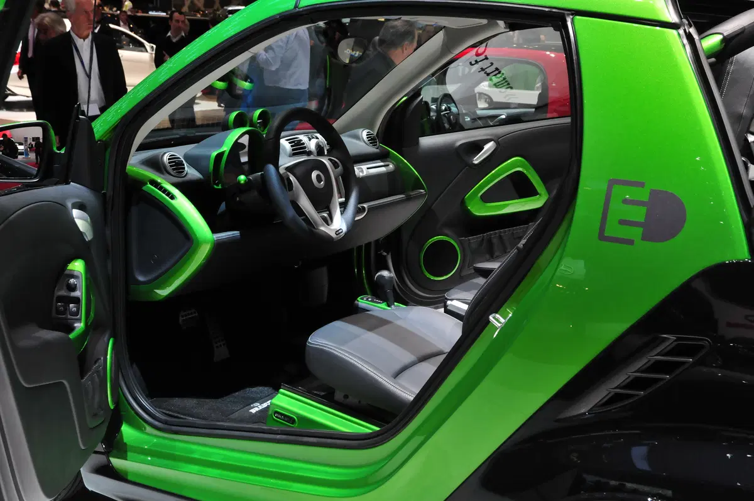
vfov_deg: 28.0
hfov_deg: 41.2
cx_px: 377
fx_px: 1004
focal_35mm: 48
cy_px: 250
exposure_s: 1/160
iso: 800
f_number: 8
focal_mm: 32
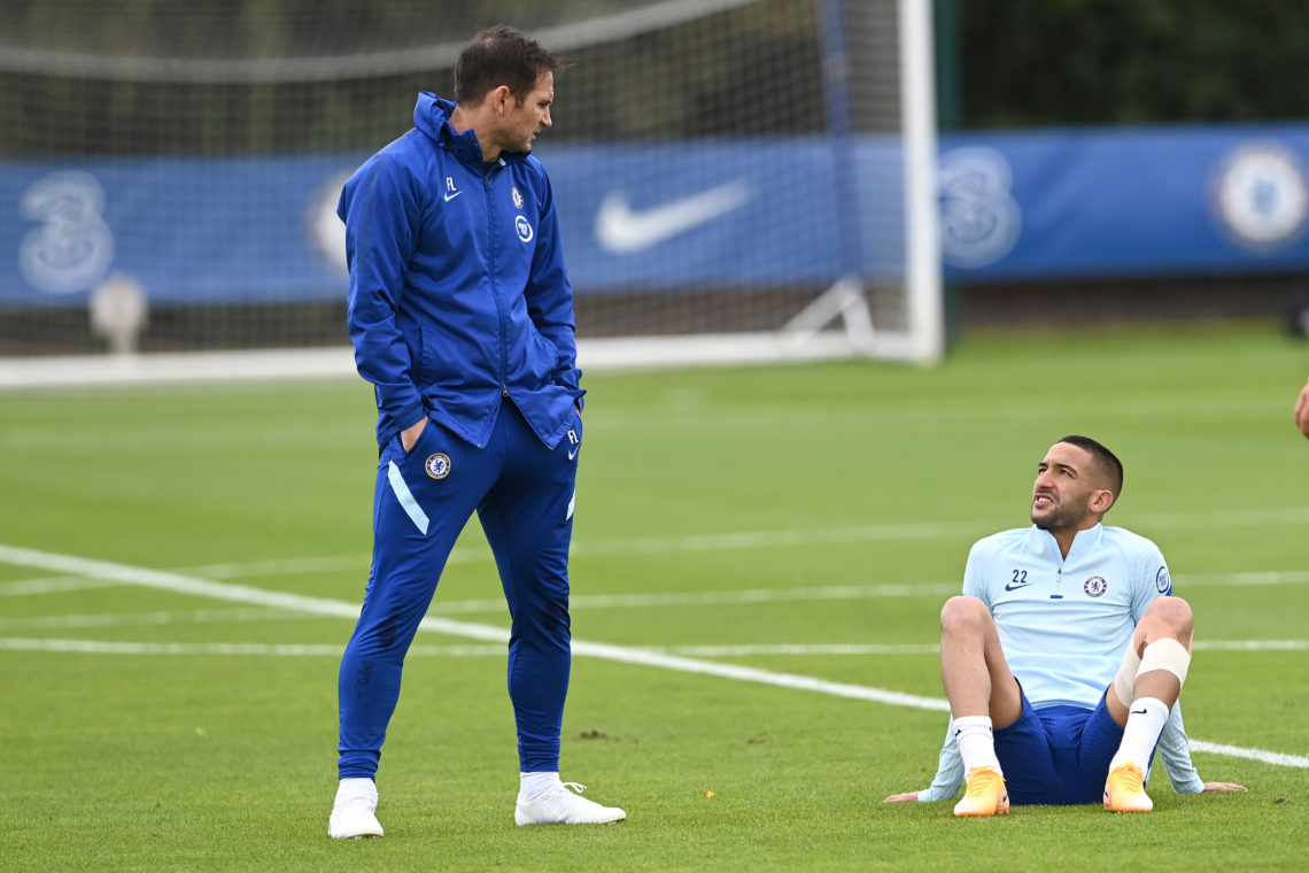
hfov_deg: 5.2
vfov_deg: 3.4
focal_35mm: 400
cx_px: 654
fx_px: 14543
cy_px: 436
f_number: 4
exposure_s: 1/2000
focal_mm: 400
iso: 800
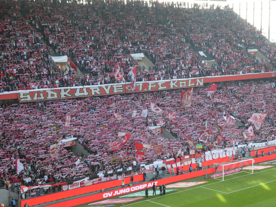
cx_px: 138
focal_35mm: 70
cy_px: 104
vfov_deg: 21.0
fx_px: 558
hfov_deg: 27.8
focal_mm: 12.5
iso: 125
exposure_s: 1/80
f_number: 4.5
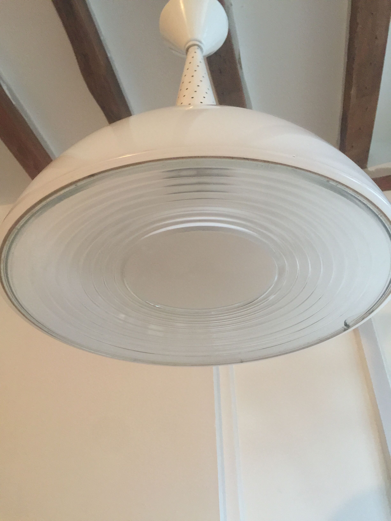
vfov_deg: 61.7
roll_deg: +1.1
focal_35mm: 29
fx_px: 437
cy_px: 260
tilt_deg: +33.7
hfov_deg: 48.2
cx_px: 196
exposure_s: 1/10
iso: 100
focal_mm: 4.15
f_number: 2.2
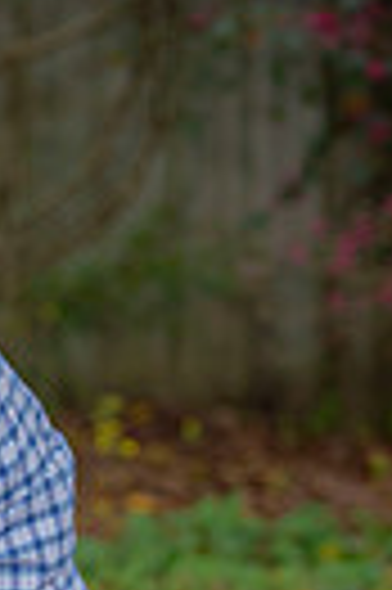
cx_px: -196
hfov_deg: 3.5
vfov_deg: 5.3
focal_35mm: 386
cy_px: 847
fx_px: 6321
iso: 160
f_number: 5
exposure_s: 1/200
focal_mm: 112
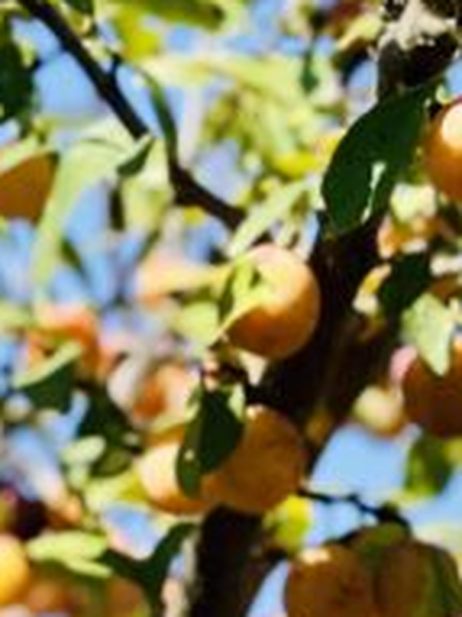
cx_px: 753
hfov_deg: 4.3
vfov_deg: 5.6
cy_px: -740
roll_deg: +1.2
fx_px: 6111
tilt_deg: +28.3
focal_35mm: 343
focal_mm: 7.5
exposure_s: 1/935
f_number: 2.2
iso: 32
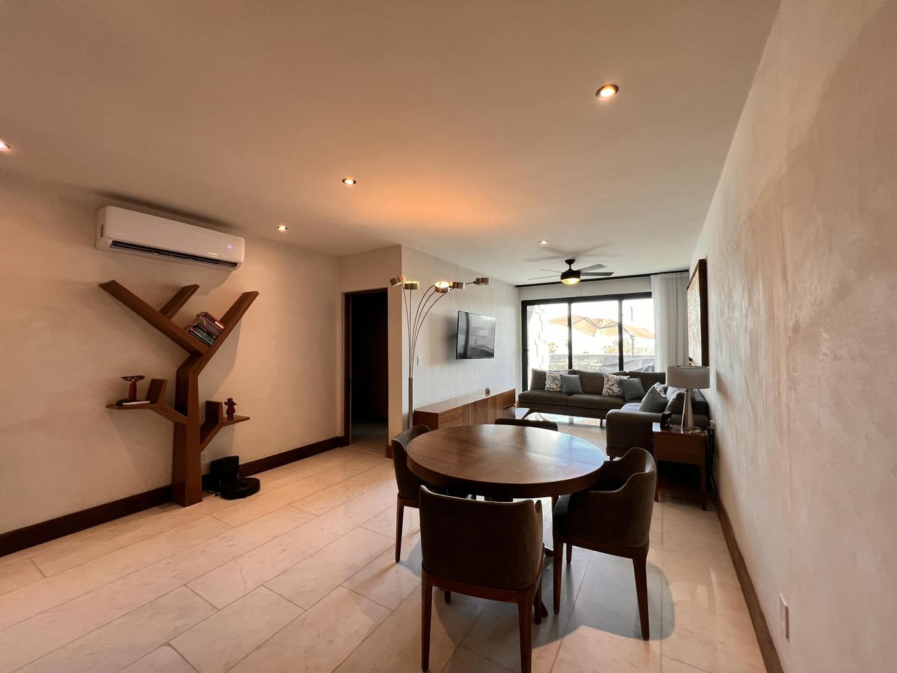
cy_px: 336
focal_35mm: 13
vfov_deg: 89.9
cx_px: 448
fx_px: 337
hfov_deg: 106.2
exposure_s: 1/120
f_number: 1.8
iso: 100
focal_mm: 1.57
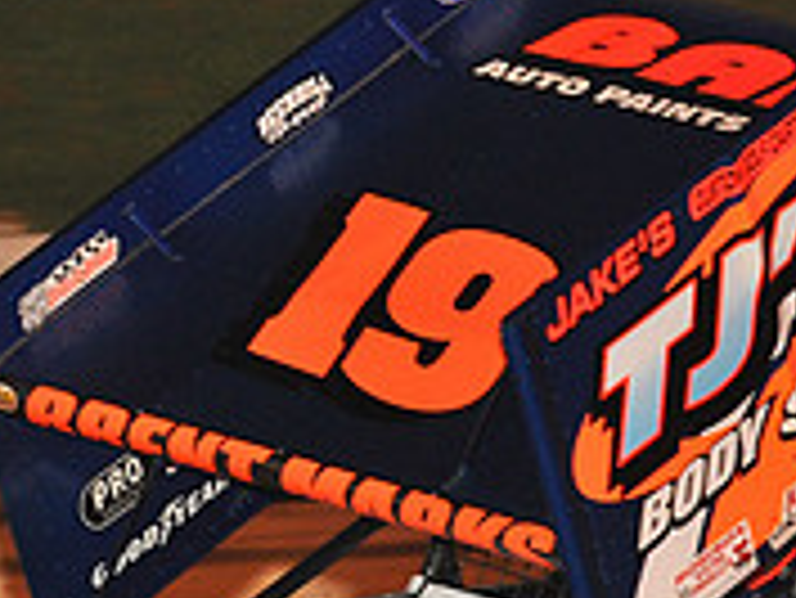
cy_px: 555
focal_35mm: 425
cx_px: 364
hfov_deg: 4.7
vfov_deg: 3.5
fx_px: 9780
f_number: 6.3
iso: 1250
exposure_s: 1/320
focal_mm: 135
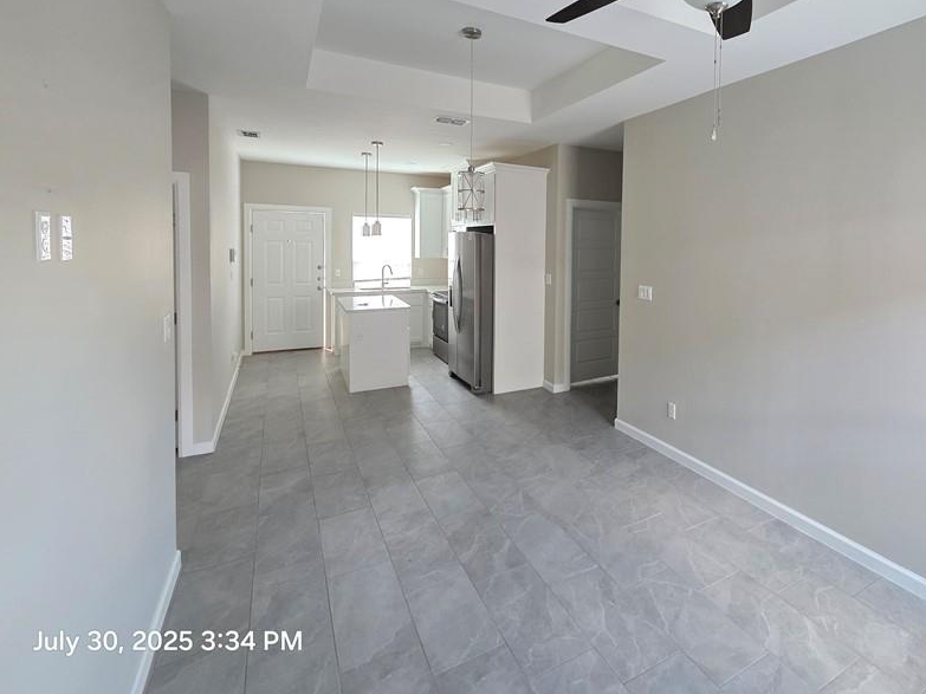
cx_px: 581
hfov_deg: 89.2
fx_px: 455
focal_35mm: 17
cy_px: 259
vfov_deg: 73.4
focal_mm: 2.2
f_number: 1.9
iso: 640
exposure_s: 1/60
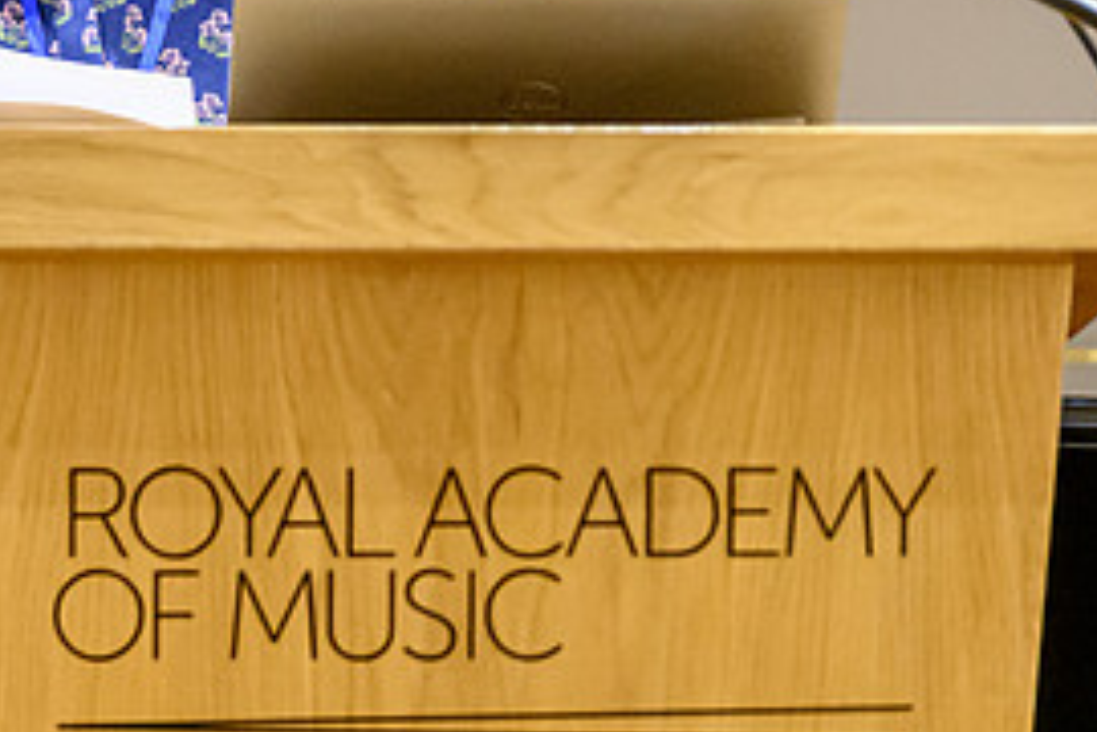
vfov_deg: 2.8
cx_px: 284
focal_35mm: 486
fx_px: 14808
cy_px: 8
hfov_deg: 4.2
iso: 3200
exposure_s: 1/125
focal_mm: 150
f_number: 2.8
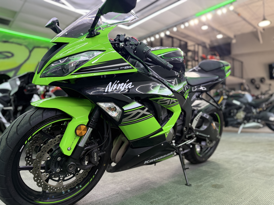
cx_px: 137
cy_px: 102
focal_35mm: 24
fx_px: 190
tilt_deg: +2.2
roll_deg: +0.9
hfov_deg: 71.6
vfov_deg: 56.8
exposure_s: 1/120
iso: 250
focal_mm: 6.76
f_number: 1.78
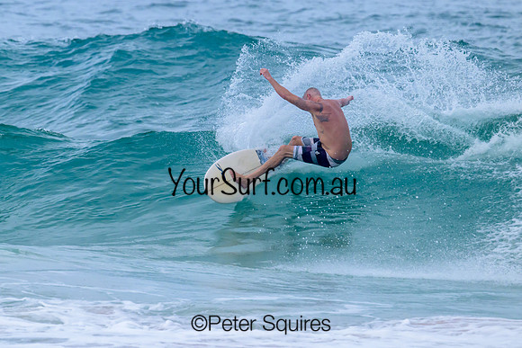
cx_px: 197
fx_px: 10764
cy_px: 141
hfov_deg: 2.8
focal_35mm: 742
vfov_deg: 1.9
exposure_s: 1/1600
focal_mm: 590
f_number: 11
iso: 2000
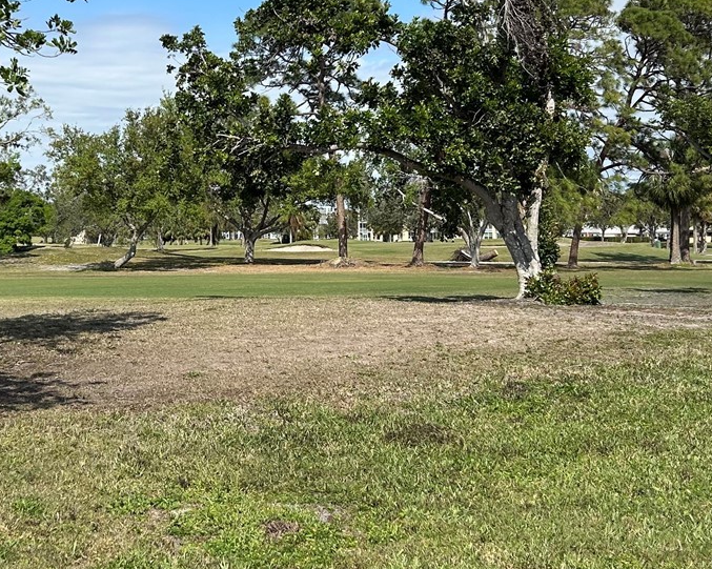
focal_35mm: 60
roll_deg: +0.1
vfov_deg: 25.1
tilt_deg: +3.8
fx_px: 1264
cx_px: 177
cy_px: 148
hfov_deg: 30.9
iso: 50
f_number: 1.5
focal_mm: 5.7
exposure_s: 1/4831
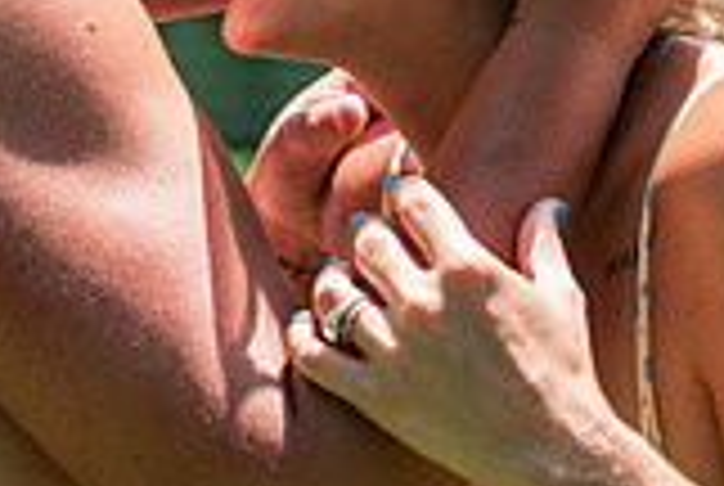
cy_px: 101
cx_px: 364
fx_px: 4130
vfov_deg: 6.7
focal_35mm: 205
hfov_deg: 10.0
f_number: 2.8
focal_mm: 57
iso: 400
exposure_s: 1/3200
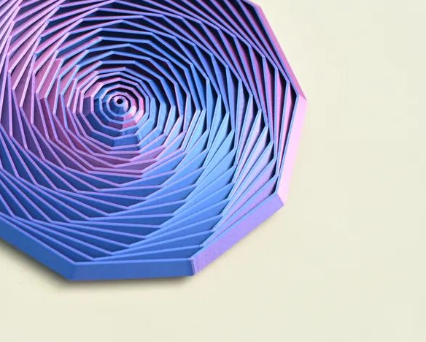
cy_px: 103
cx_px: 95
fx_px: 1539
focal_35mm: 122
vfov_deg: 12.6
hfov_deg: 15.7
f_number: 5.6
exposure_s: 1/100
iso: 100
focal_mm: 51
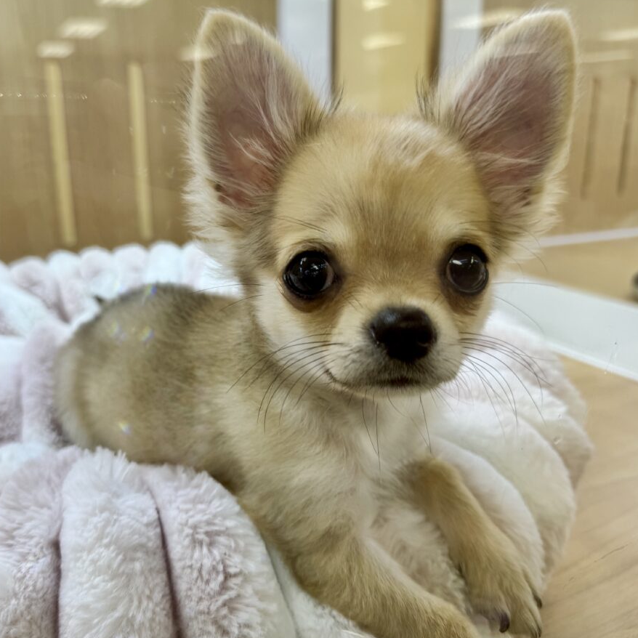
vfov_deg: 55.6
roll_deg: +1.6
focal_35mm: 29
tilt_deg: -15.8
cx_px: 256
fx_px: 605
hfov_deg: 55.2
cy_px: 320
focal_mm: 6.76
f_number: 1.78
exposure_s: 1/123
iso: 50
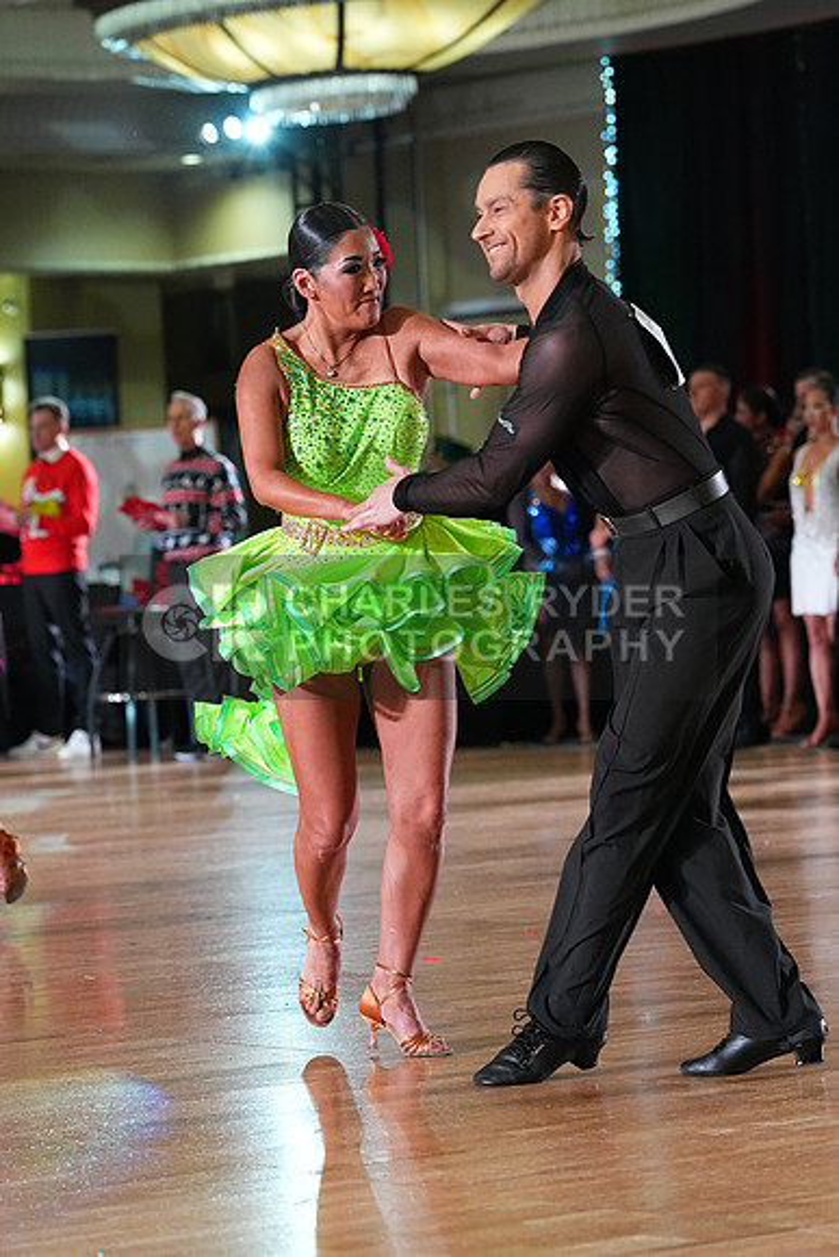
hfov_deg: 10.3
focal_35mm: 133
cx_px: 420
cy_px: 628
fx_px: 4646
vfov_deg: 15.4
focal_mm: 133
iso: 8000
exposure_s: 1/400
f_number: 5
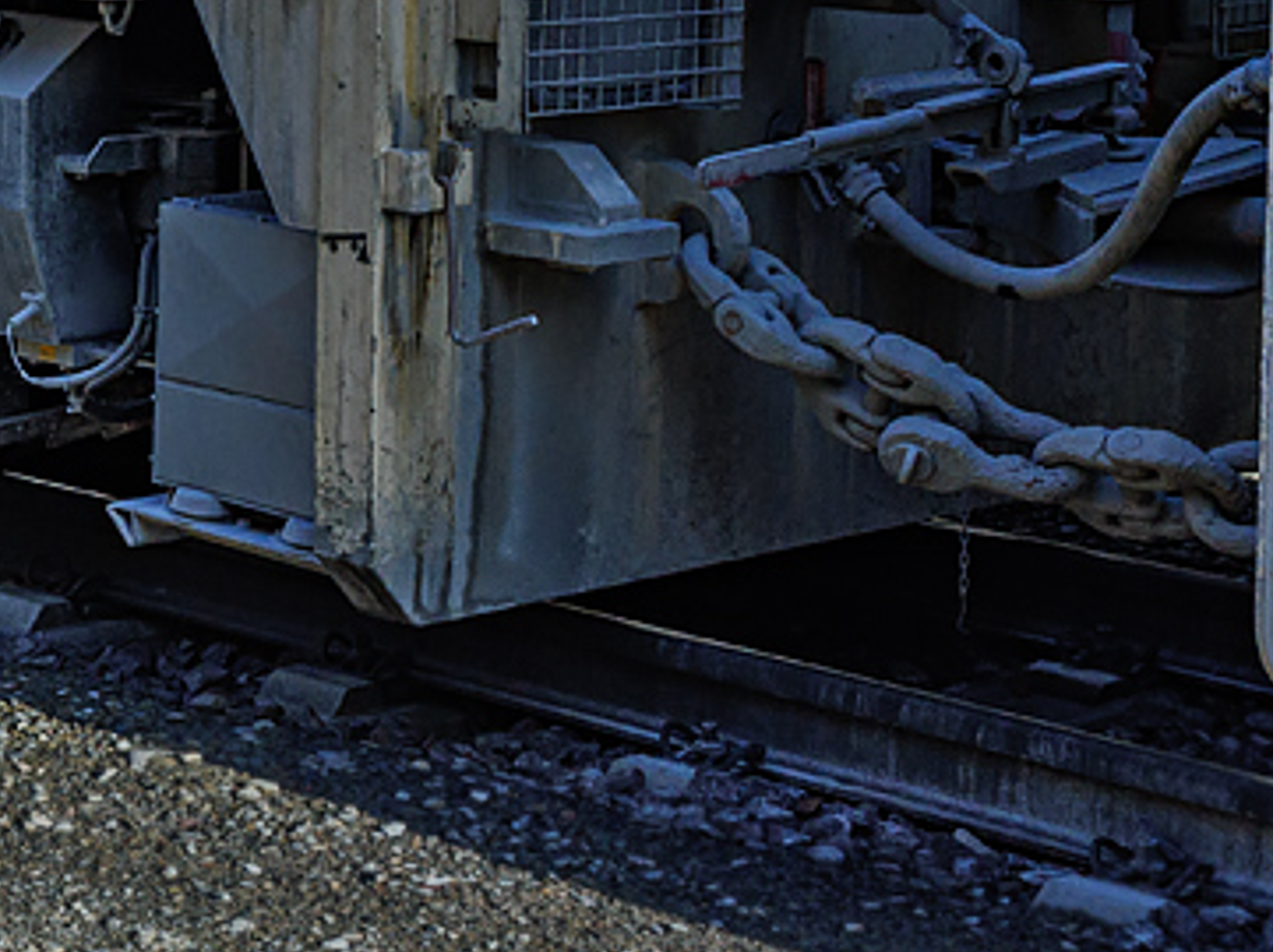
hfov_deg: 18.1
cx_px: -656
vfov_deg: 15.1
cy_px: -18
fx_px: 3527
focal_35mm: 96
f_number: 9
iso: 200
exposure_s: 1/250
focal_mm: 20
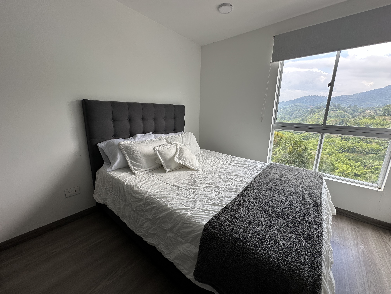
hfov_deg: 102.1
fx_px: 158
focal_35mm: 14
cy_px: 147
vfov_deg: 85.7
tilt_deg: -12.9
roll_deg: -1.9
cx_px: 196
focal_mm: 2.22
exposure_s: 1/99
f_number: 2.2
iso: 40
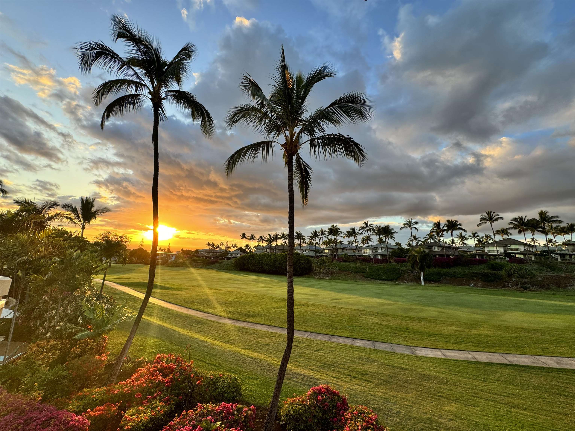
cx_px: 288
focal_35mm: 14
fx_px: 233
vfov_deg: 85.7
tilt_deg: +8.8
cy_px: 216
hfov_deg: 102.1
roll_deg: -3.2
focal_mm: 2.22
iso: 40
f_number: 2.2
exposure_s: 1/215
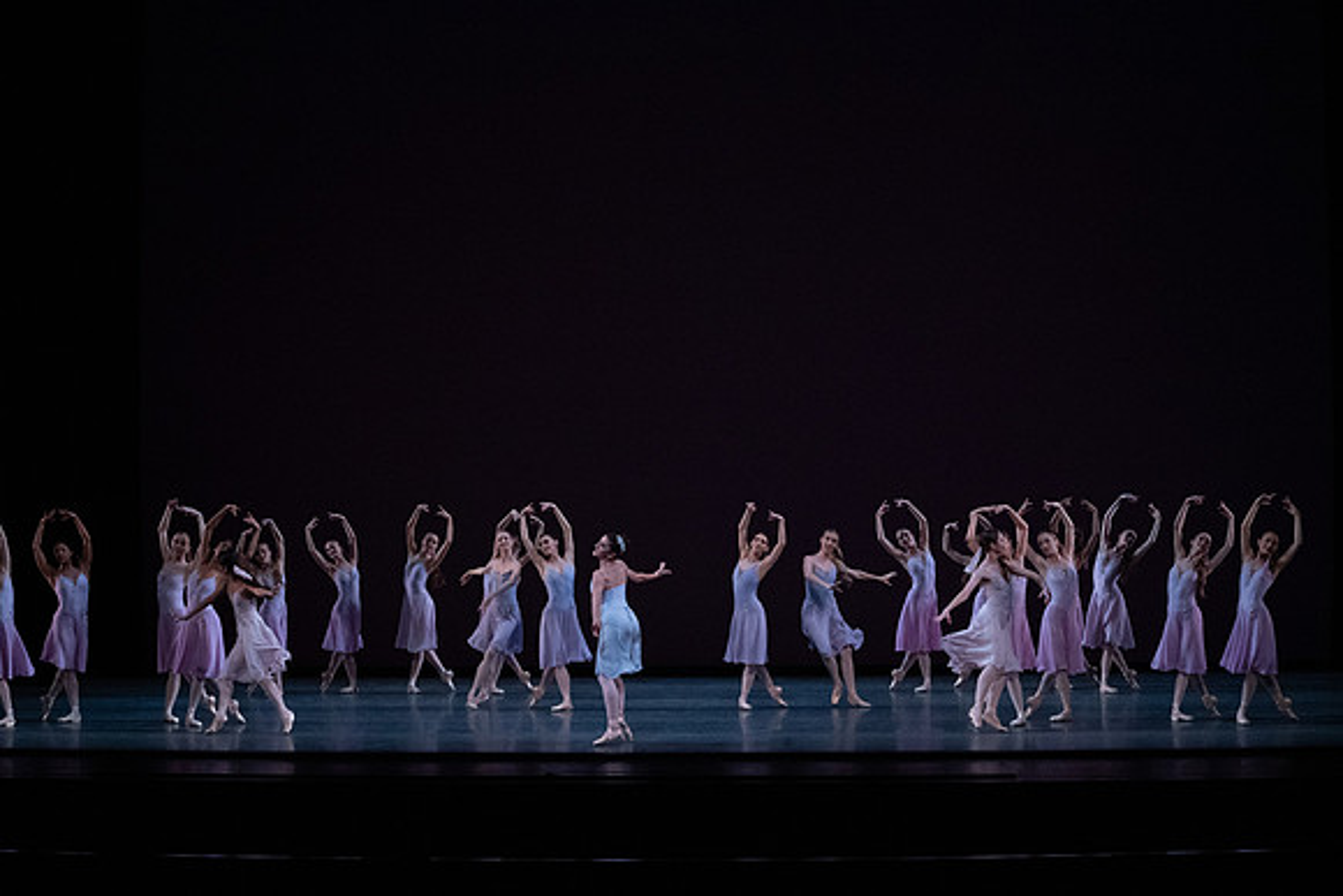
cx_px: 672
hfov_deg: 28.8
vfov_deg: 19.5
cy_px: 448
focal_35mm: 70
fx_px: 2612
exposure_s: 1/400
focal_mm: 70
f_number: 13
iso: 12800
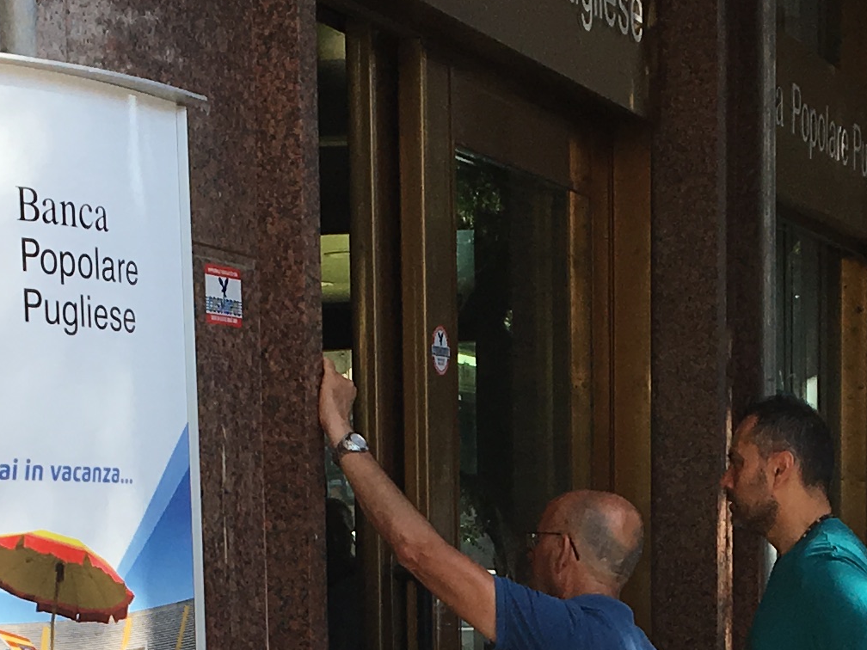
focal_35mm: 116
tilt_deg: -6.5
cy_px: 868
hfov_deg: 16.9
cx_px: 639
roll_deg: +0.2
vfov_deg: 12.3
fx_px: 2905
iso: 25
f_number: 2.2
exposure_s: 1/769
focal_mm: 4.15
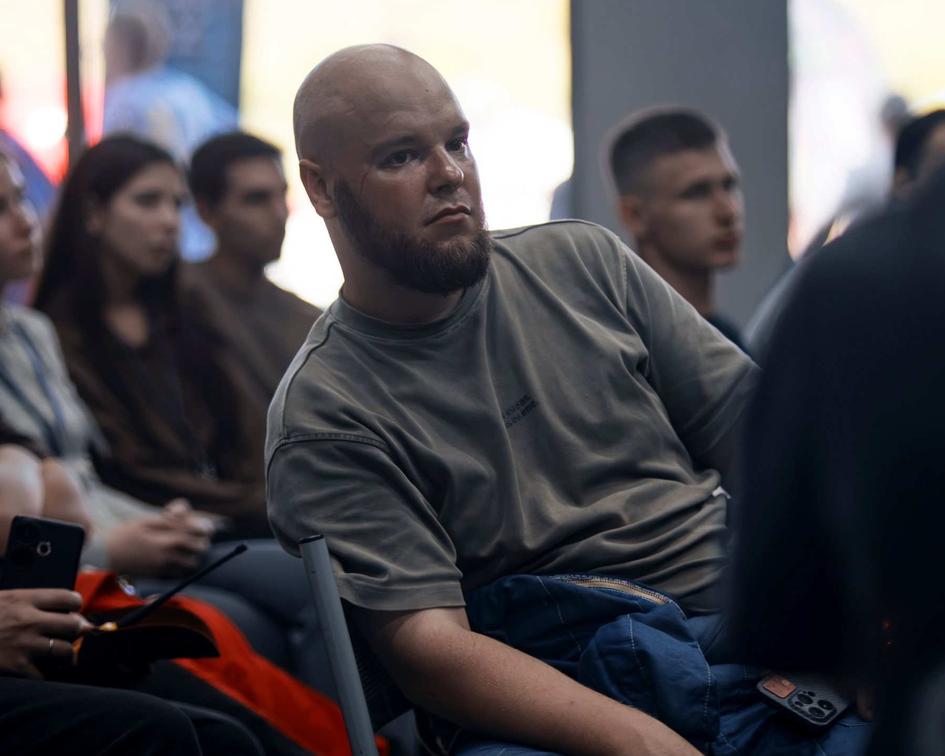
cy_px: 379
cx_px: 480
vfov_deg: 13.5
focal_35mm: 114
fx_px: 3188
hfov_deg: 16.9
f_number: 1.8
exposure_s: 1/160
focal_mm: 85
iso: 640
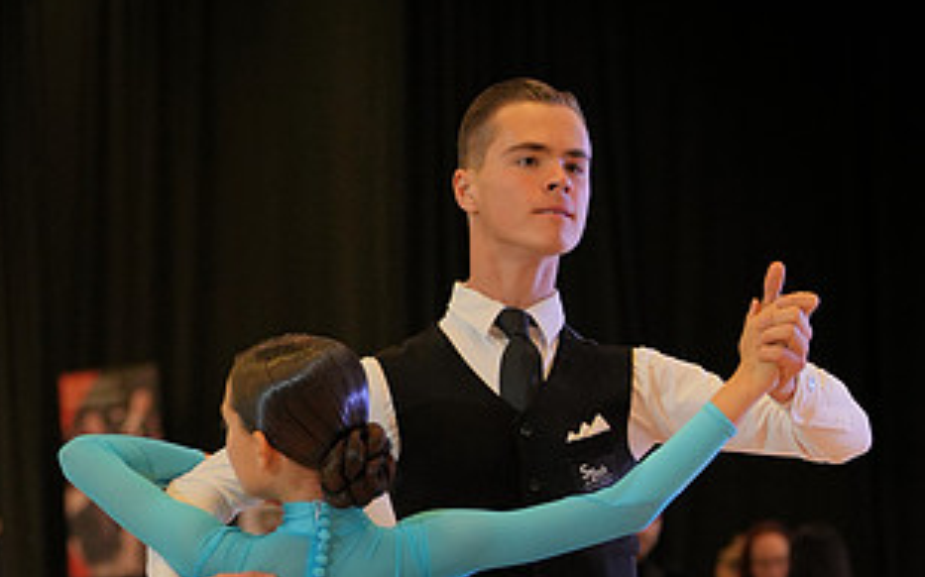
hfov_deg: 15.7
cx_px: 482
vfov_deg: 9.7
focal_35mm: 133
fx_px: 3351
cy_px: 755
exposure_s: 1/400
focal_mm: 70
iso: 1000
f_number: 2.8
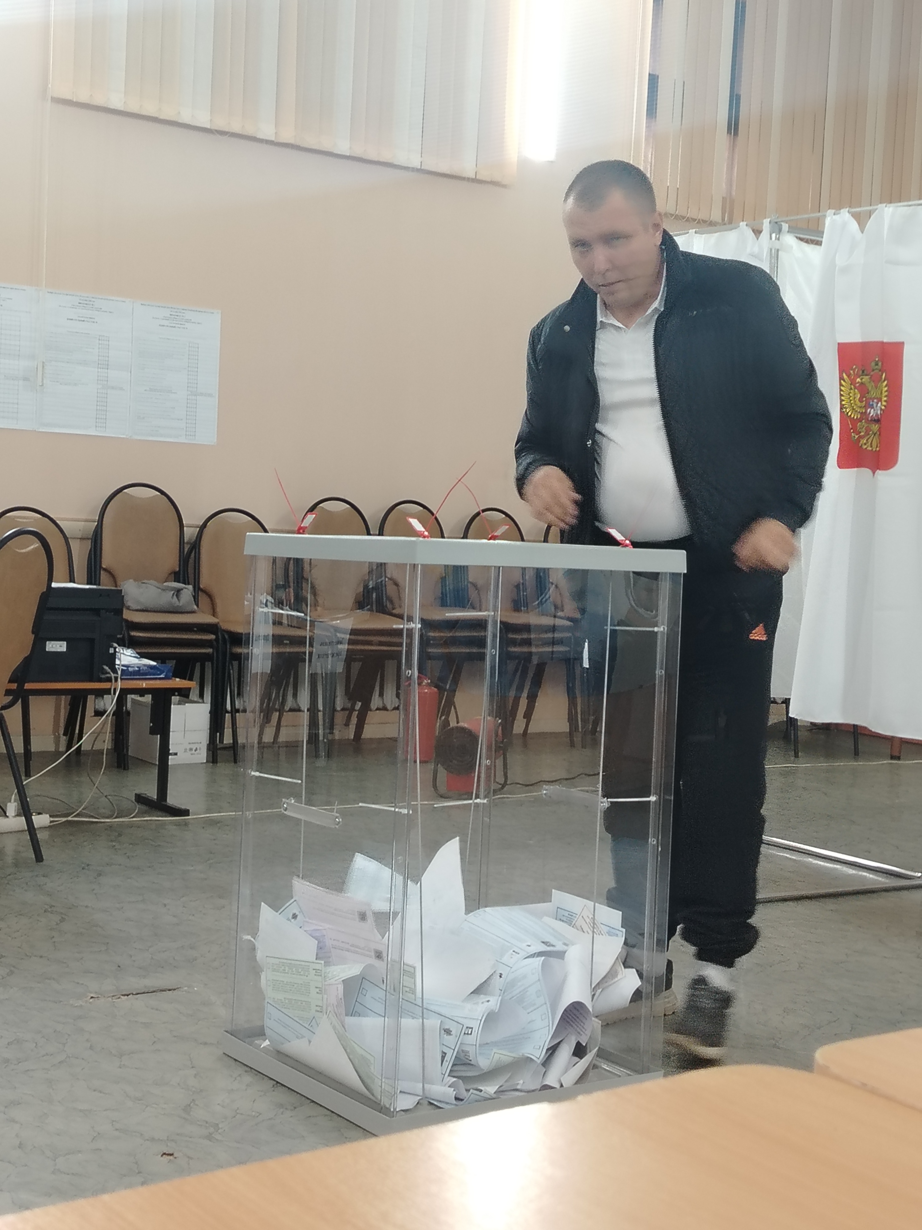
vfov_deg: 37.5
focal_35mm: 51
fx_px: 1811
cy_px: 615
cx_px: 461
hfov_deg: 28.6
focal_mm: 5.25
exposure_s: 1/33.3
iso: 866
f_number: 1.75
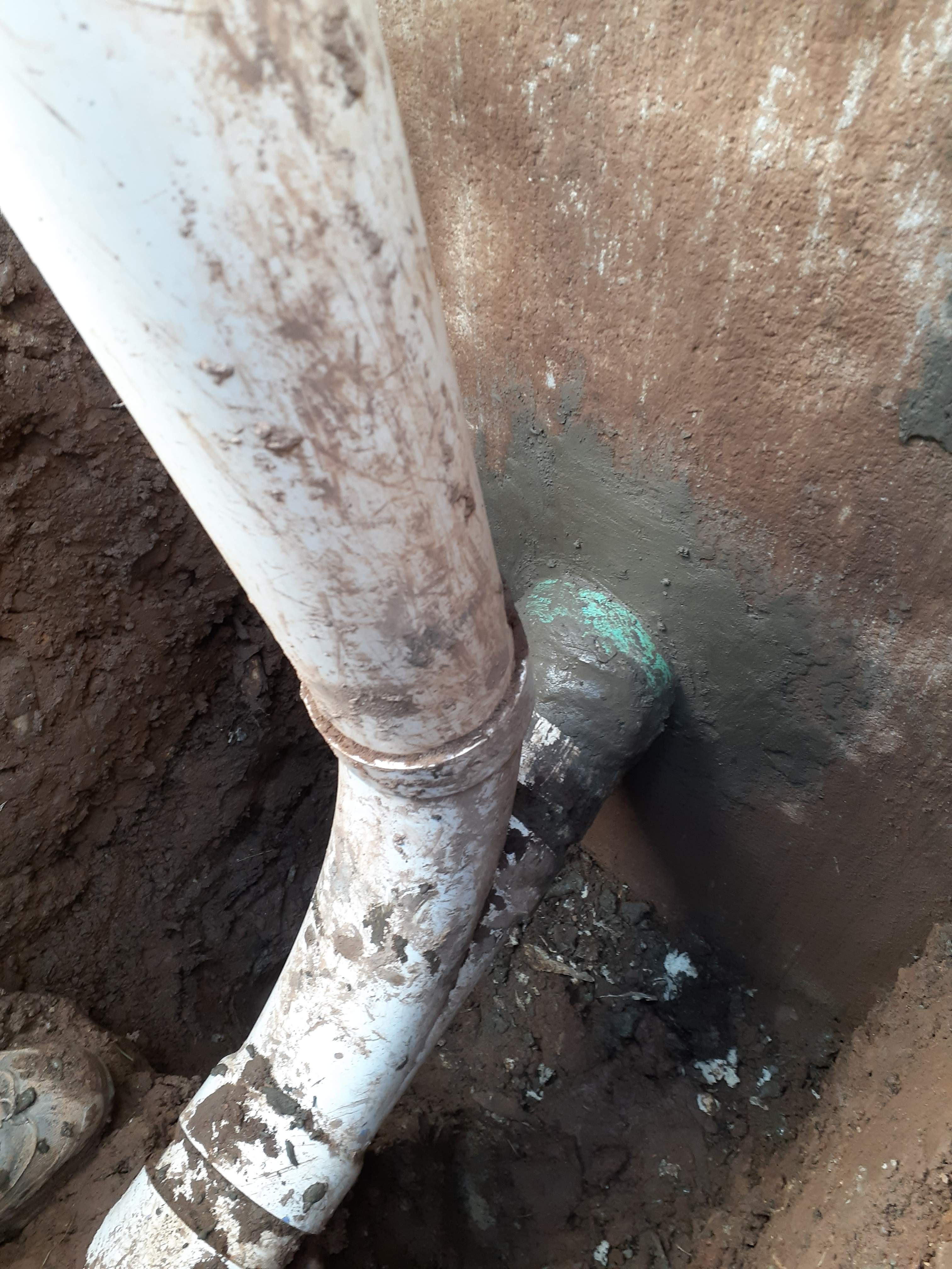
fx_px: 990
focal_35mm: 27
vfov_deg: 65.3
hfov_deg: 51.4
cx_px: 476
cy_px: 634
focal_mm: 3.6
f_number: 1.9
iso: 80
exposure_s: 1/60
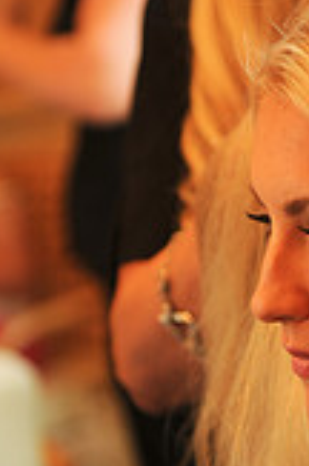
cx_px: 302
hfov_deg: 7.1
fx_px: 2495
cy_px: 294
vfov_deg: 10.7
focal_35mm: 193
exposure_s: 1/125
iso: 400
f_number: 2.8
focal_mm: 70
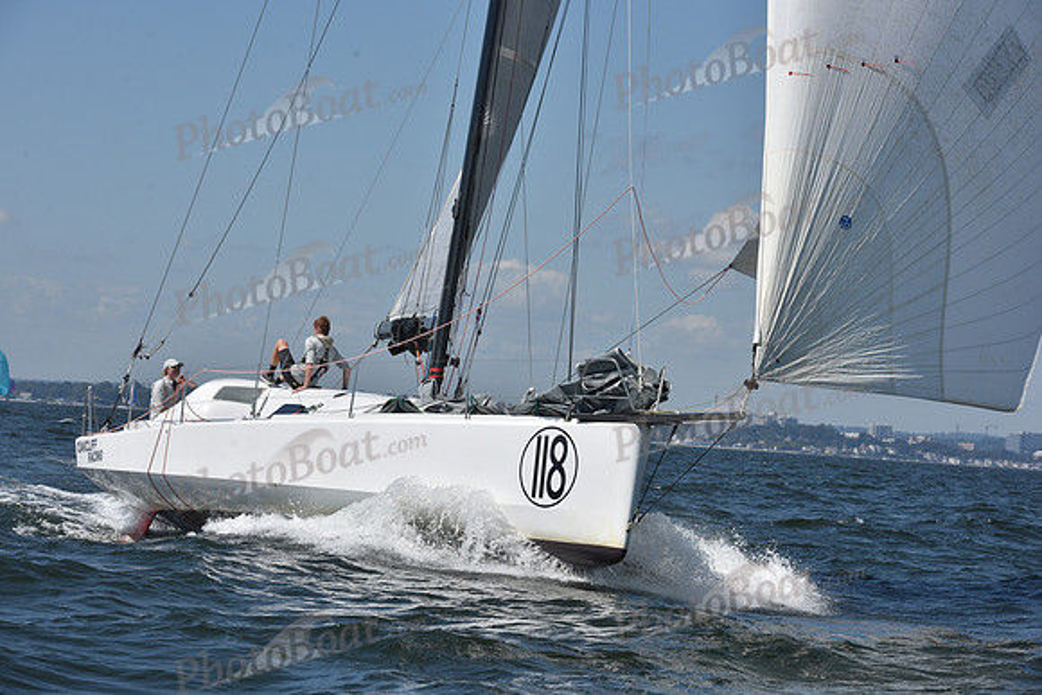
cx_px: 521
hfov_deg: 15.8
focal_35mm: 130
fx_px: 3763
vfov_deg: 10.6
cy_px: 348
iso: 320
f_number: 11
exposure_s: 1/1250
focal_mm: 130
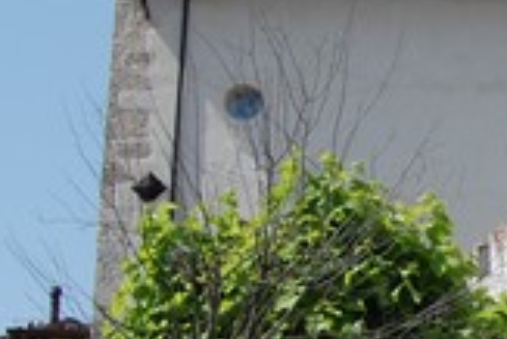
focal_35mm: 138
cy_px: 361
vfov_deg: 9.9
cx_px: 967
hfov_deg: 13.1
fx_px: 1945
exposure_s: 1/320
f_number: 9
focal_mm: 20
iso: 200
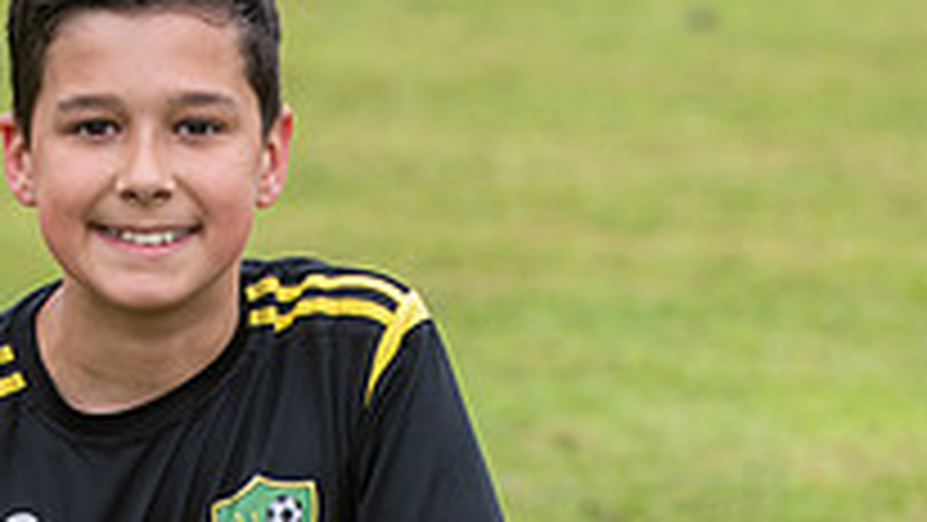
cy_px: 868
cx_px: 266
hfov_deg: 5.4
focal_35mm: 398
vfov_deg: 3.0
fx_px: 9786
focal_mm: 116
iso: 500
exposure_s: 1/400
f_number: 5
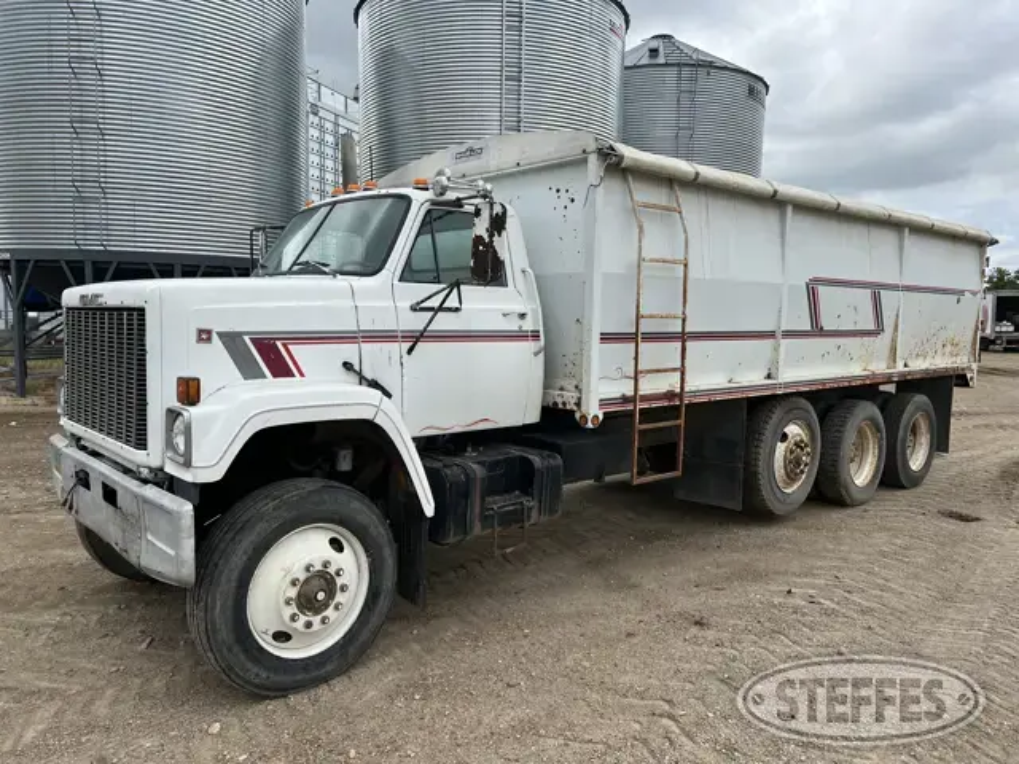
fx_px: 765
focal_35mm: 26
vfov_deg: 53.1
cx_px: 510
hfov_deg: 67.3
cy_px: 382
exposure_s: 1/3831
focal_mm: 5.7
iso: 50
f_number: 1.5
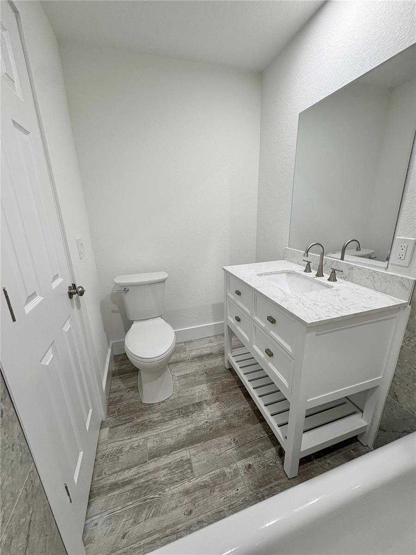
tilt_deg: -17.1
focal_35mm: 14
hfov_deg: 85.7
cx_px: 208
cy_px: 278
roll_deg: +1.4
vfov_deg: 102.1
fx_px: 224
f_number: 2.2
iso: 200
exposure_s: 1/120
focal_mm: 2.22
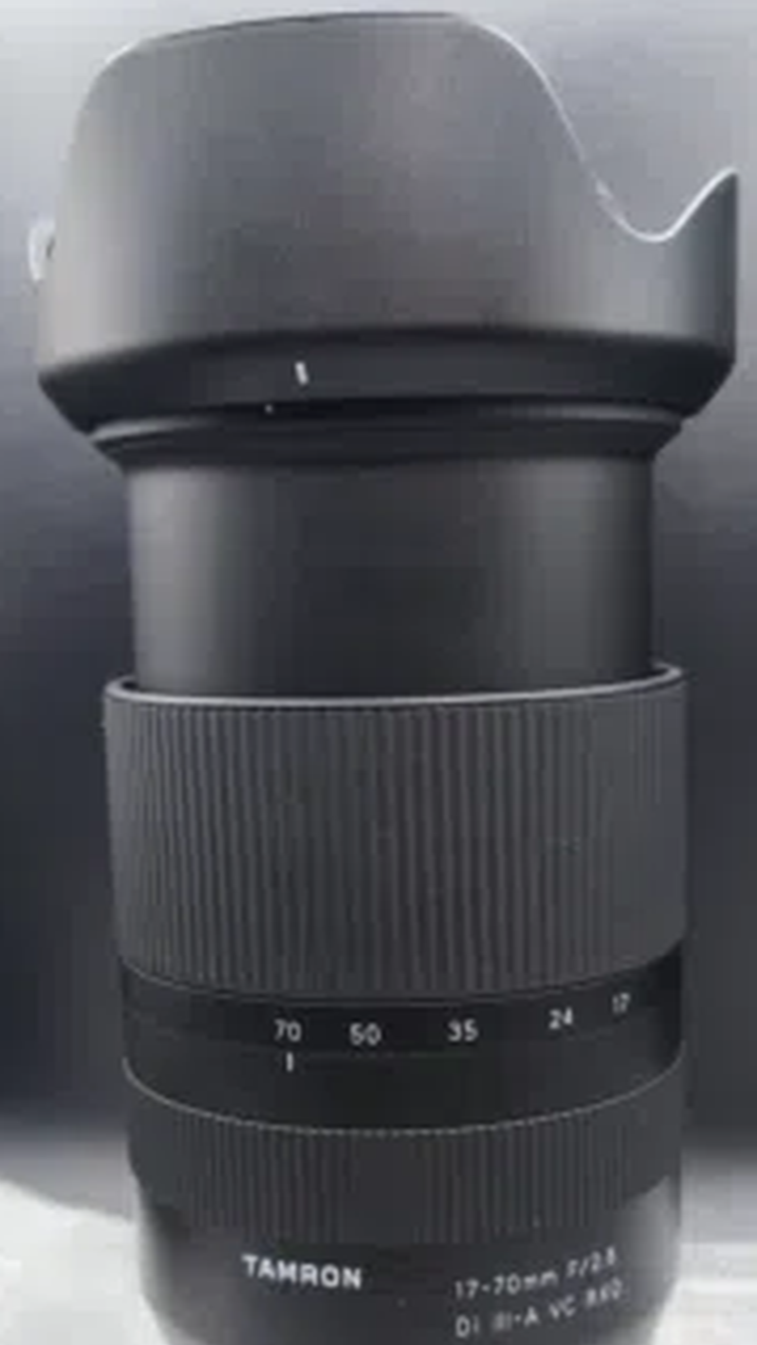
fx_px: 1712
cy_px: 837
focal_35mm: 48
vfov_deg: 42.6
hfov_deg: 24.9
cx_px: 402
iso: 80
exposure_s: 1/261
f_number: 1.7
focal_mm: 5.35
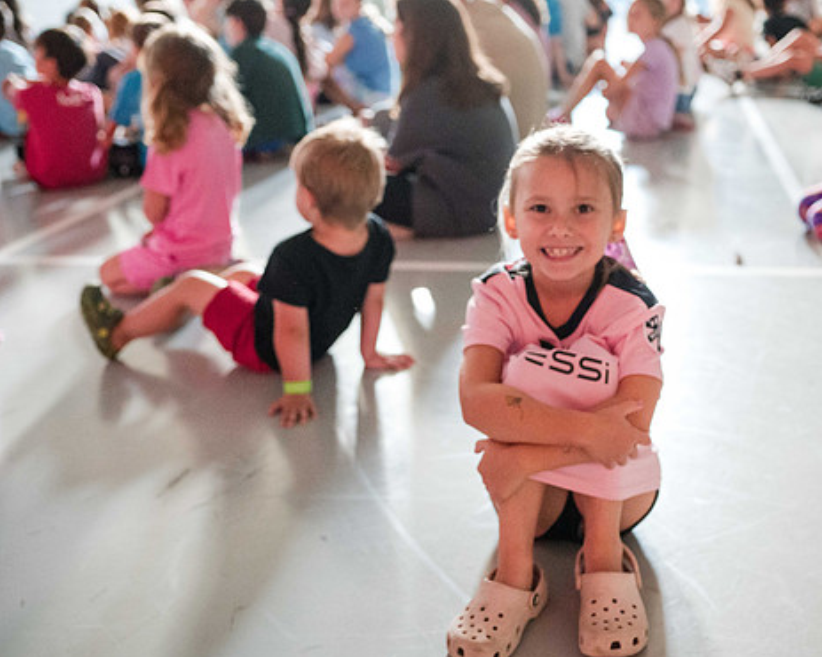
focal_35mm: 43
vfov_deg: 34.9
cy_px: 321
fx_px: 1046
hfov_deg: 42.8
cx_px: 465
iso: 11400
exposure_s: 1/60
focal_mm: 35
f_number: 2.8
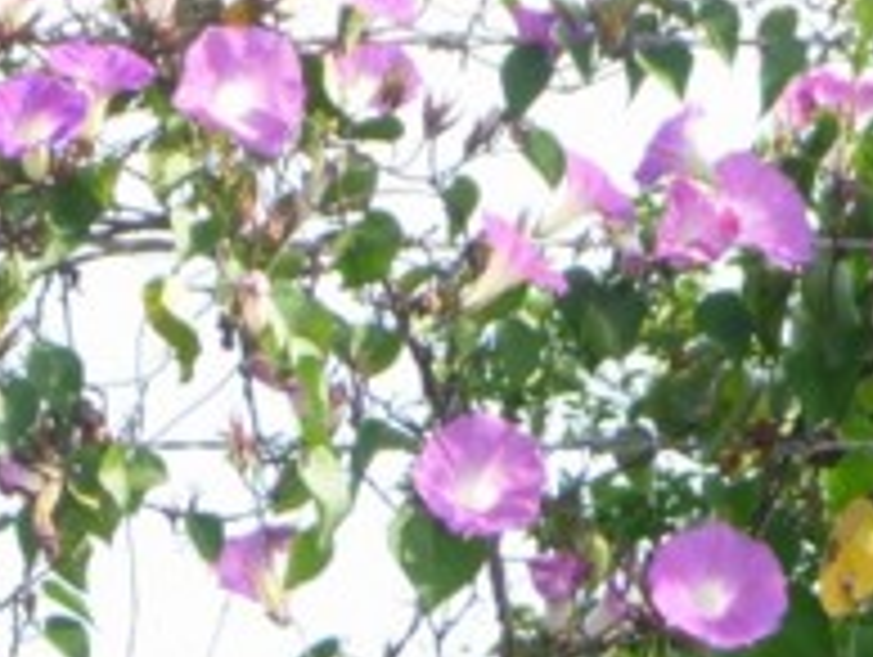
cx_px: -9
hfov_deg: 6.3
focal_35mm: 313
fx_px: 7903
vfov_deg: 4.7
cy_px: 1192
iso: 80
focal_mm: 13.4
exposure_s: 1/80
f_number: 5.5
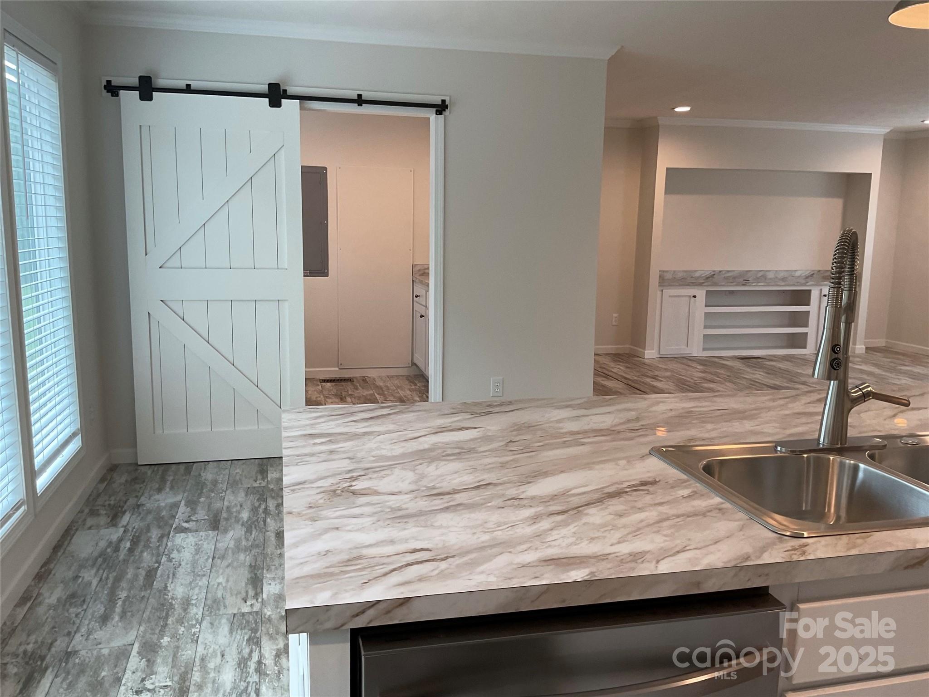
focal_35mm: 29
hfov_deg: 61.7
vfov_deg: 48.2
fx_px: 778
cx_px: 464
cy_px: 348
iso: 64
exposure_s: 1/120
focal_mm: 3
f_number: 1.8
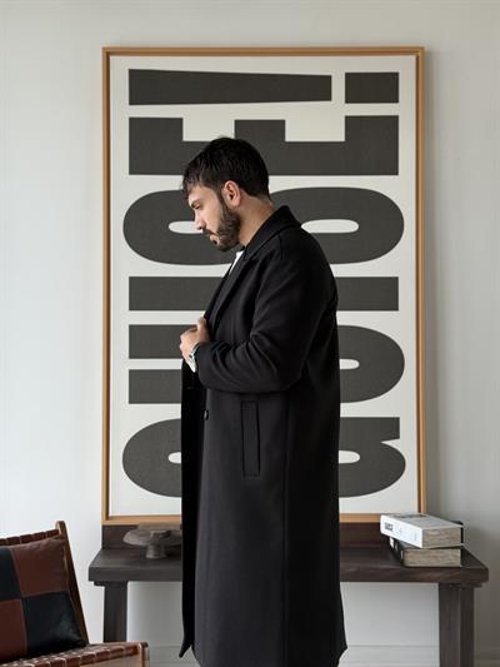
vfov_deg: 39.6
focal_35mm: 48
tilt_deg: +0.9
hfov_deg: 30.3
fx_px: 924
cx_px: 250
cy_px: 334
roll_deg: -0.3
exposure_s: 1/193
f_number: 1.78
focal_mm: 6.76
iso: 64
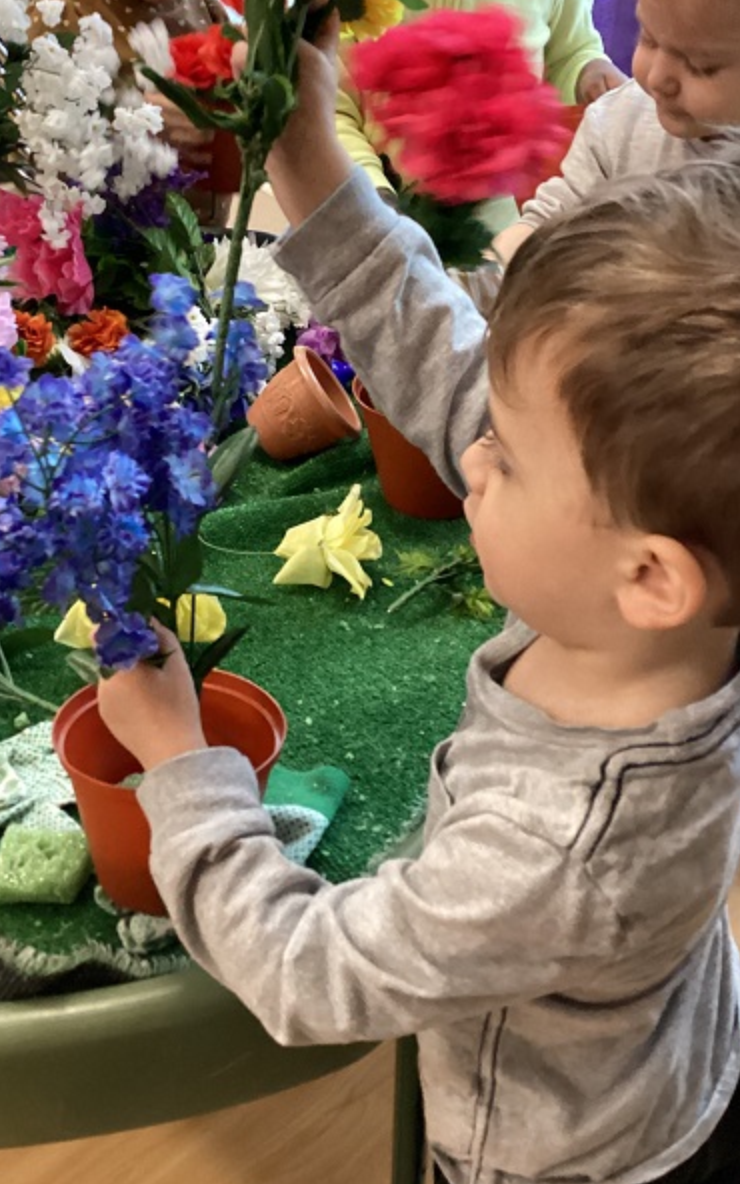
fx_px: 1194
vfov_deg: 52.7
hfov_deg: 34.4
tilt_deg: -37.2
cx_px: 364
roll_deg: -0.8
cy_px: 560
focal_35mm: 37
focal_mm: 3.3
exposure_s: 1/60
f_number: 2.4
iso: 400
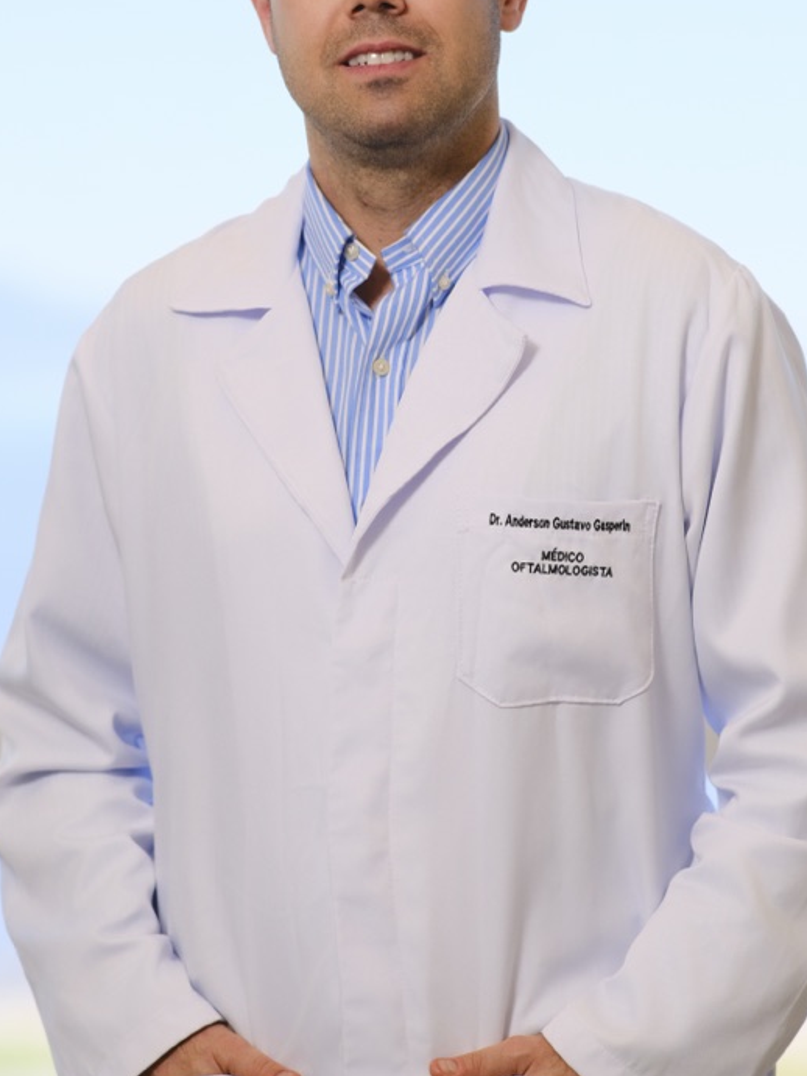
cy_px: 416
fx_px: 5535
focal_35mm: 178
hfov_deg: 8.3
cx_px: 433
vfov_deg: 11.1
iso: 640
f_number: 2
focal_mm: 85
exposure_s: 1/800
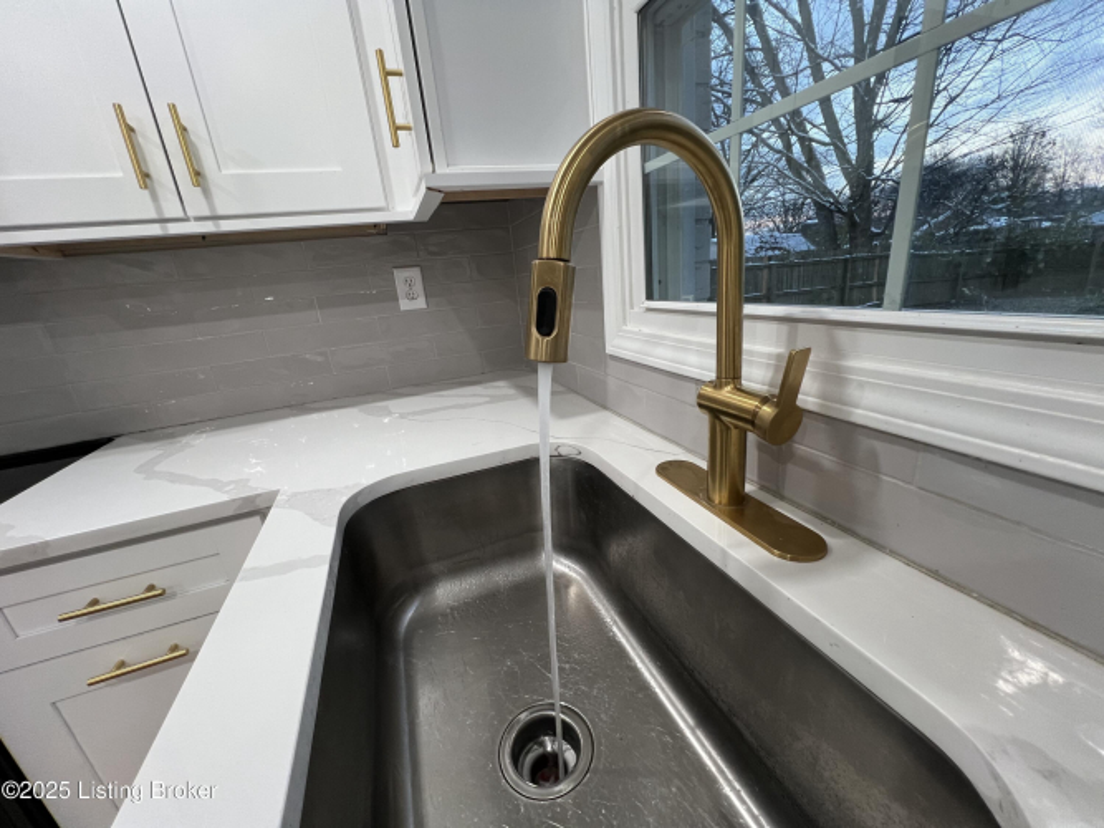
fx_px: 415
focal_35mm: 13
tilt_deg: -18.3
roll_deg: +6.6
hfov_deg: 106.2
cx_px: 552
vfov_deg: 89.9
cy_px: 414
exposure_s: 1/60
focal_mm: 1.57
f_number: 1.8
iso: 160
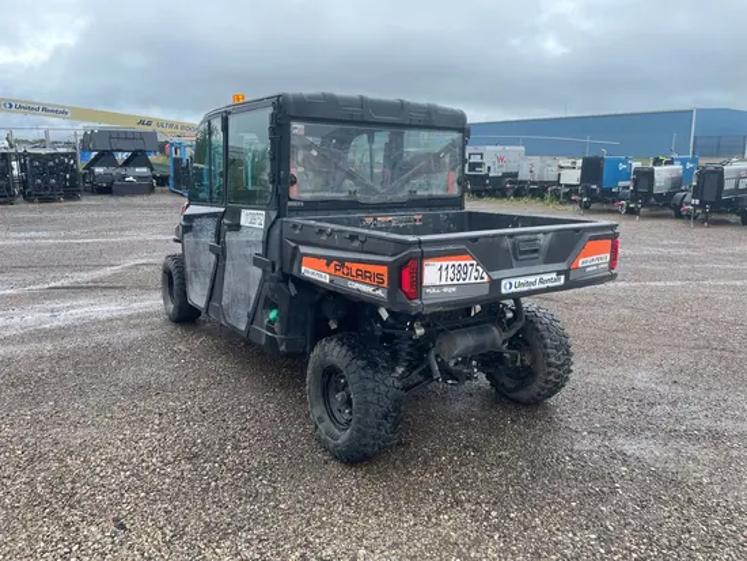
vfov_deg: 53.1
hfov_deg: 67.3
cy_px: 280
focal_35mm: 26
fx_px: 561
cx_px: 374
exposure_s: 1/1335
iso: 32
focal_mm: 4.2
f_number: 1.6
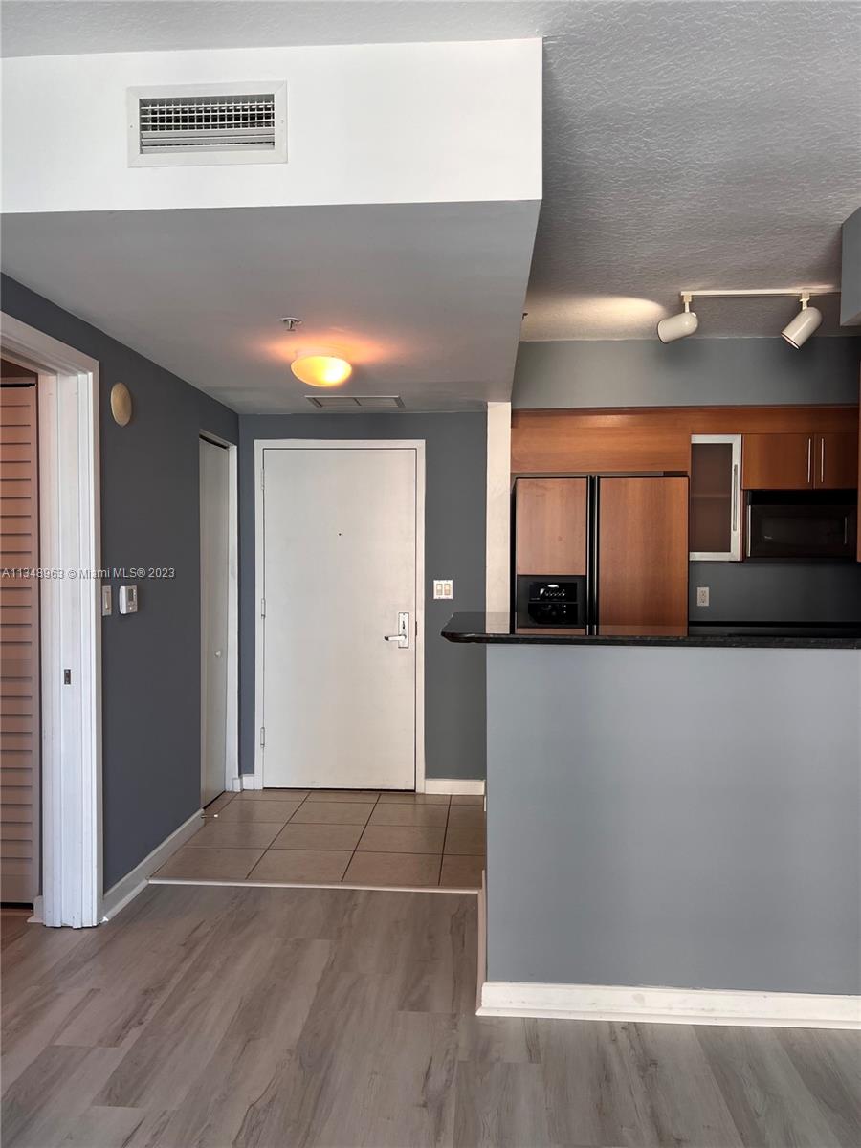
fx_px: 862
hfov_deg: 53.1
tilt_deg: -0.6
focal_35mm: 26
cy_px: 574
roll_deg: -1.2
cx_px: 430
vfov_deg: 67.3
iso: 80
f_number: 1.5
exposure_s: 1/120
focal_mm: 5.7
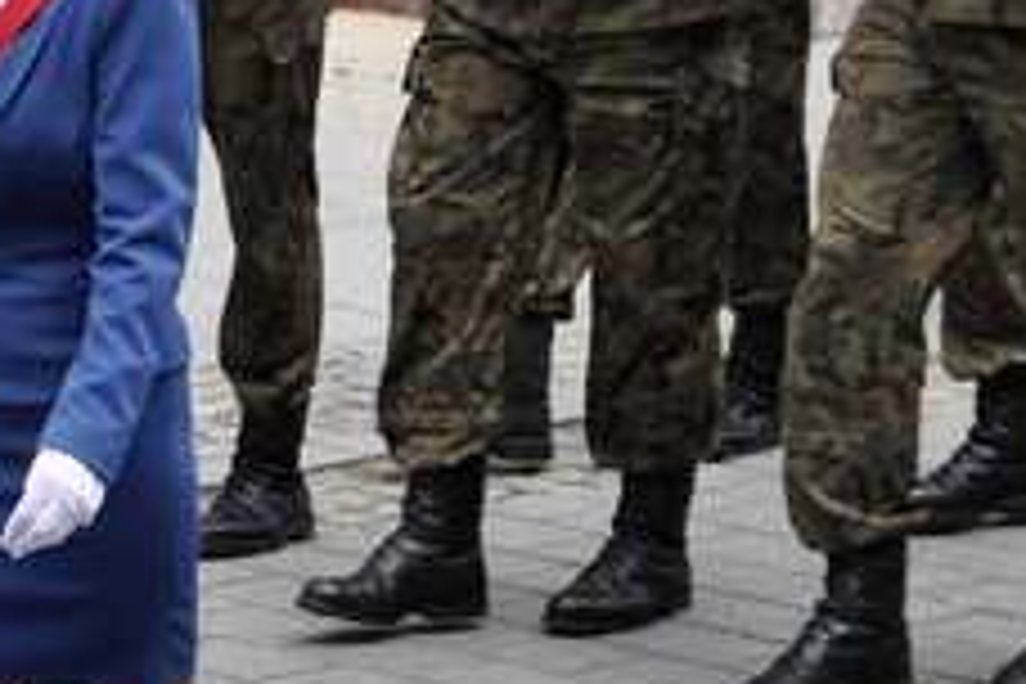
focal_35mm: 222
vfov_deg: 6.2
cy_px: 279
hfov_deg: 9.2
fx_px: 6327
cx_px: -194
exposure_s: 1/250
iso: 200
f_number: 8
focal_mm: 52
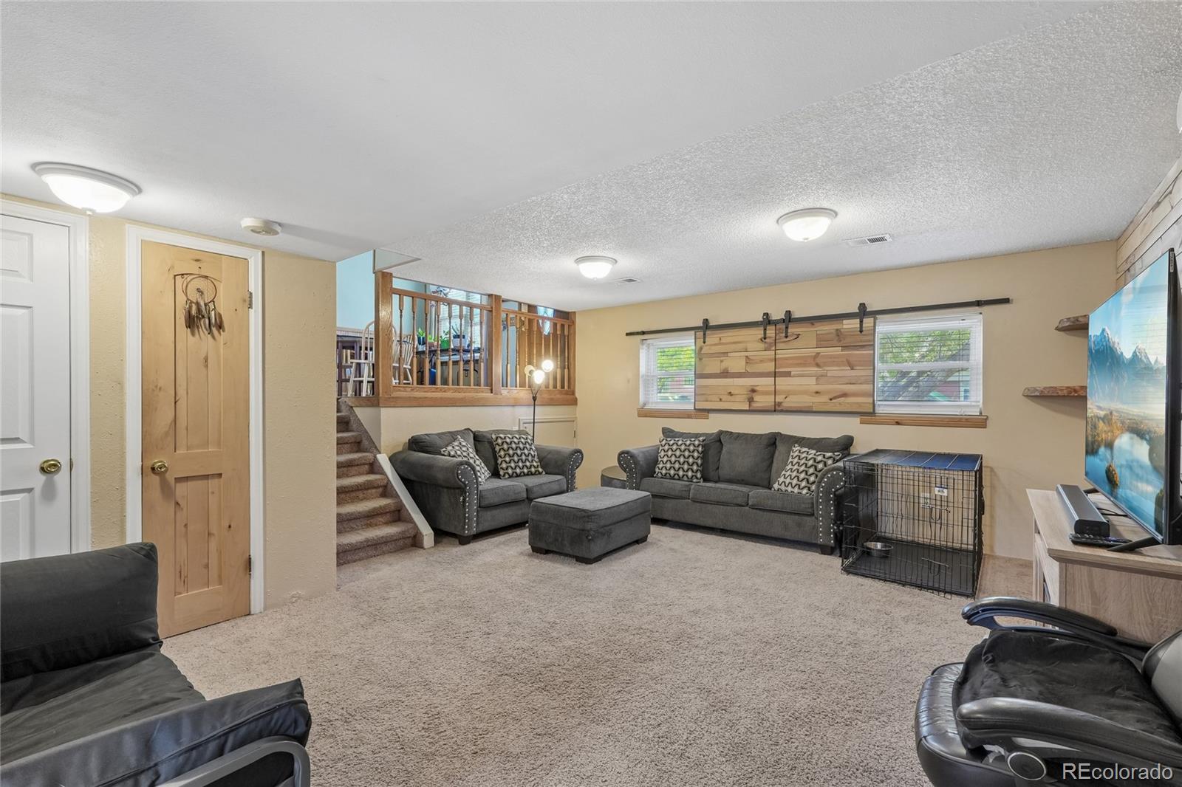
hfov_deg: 100.4
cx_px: 591
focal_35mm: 15
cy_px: 394
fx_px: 492
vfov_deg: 77.3
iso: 800
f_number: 8
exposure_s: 1/13
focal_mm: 10
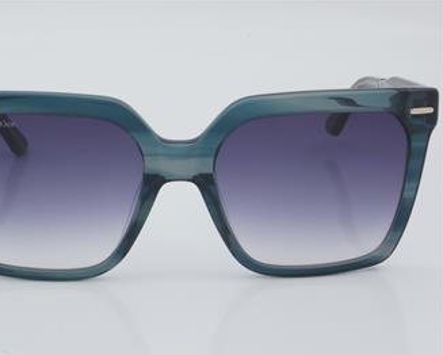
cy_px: 178
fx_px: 1241
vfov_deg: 16.3
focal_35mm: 95
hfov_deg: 20.2
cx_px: 175
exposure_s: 1/4
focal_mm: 55
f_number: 32
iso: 100
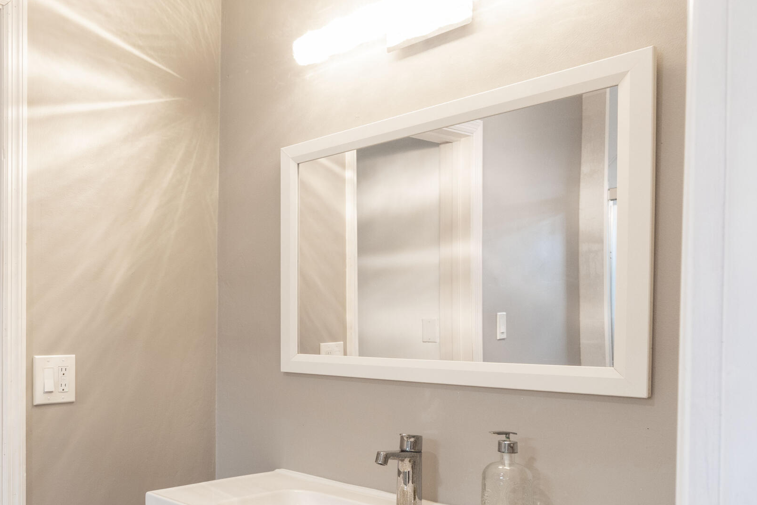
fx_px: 651
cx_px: 65
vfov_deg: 41.8
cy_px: 343
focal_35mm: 31
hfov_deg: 52.5
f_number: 6.3
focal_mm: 11
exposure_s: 1/10
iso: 320
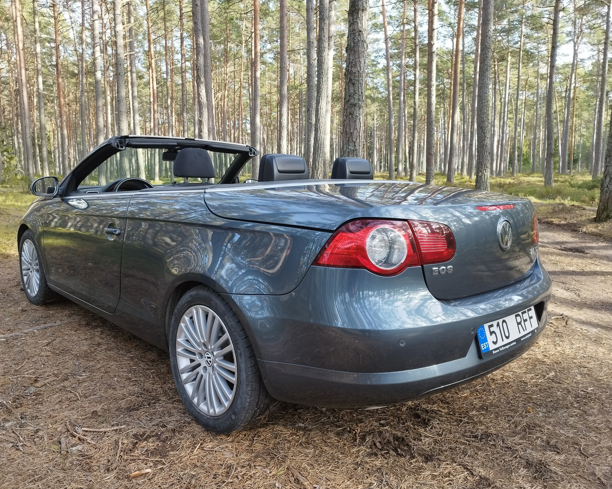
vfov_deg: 54.9
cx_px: 286
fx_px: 471
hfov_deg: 66.0
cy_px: 247
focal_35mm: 26
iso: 80
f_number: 1.89
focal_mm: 5.89
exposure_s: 1/100
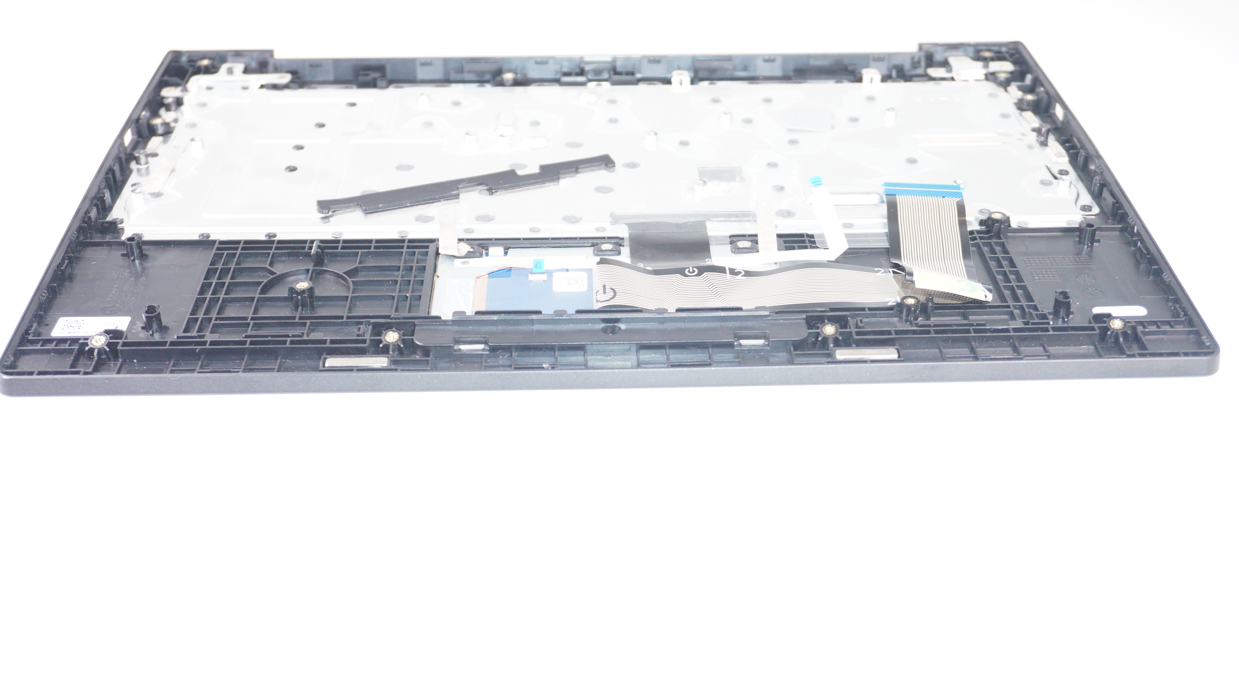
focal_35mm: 44
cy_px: 370
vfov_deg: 27.1
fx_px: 1445
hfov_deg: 46.4
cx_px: 620
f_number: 5
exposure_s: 1/160
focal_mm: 28
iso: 800
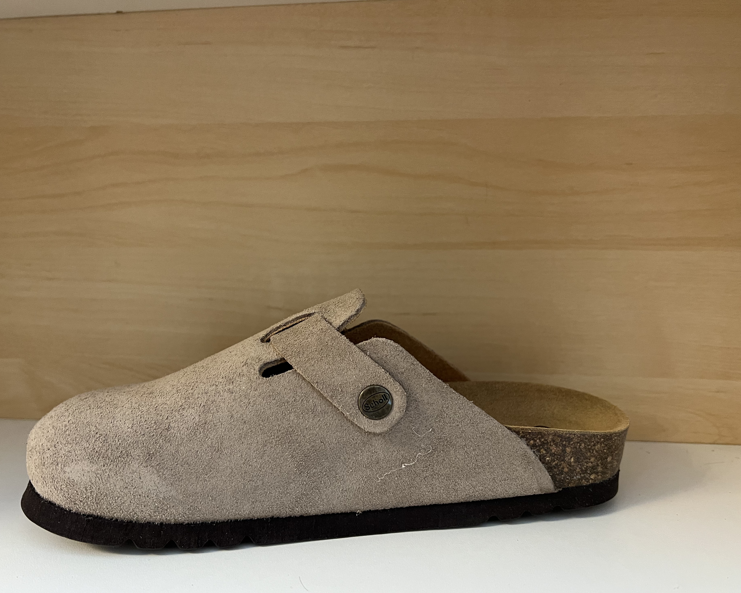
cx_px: 340
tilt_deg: -9.3
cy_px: 306
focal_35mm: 28
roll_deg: +0.3
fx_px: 614
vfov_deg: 51.5
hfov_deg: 62.1
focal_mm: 5.7
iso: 160
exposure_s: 1/50
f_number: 1.5
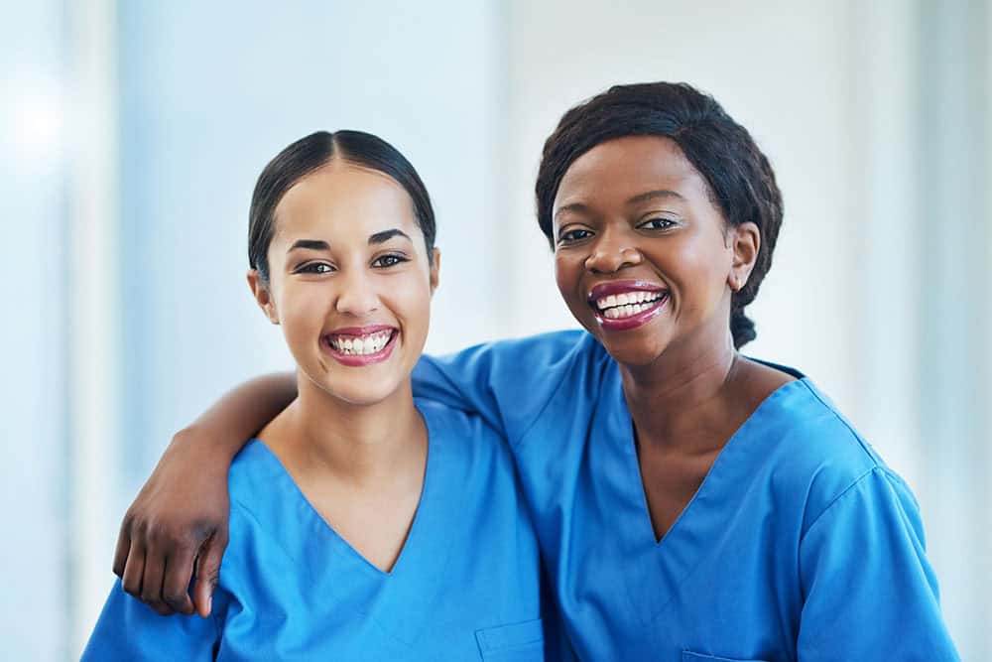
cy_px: 331
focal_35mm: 85
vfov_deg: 16.1
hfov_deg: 23.9
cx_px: 496
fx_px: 2342
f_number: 1.8
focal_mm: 85
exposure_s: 1/200
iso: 400
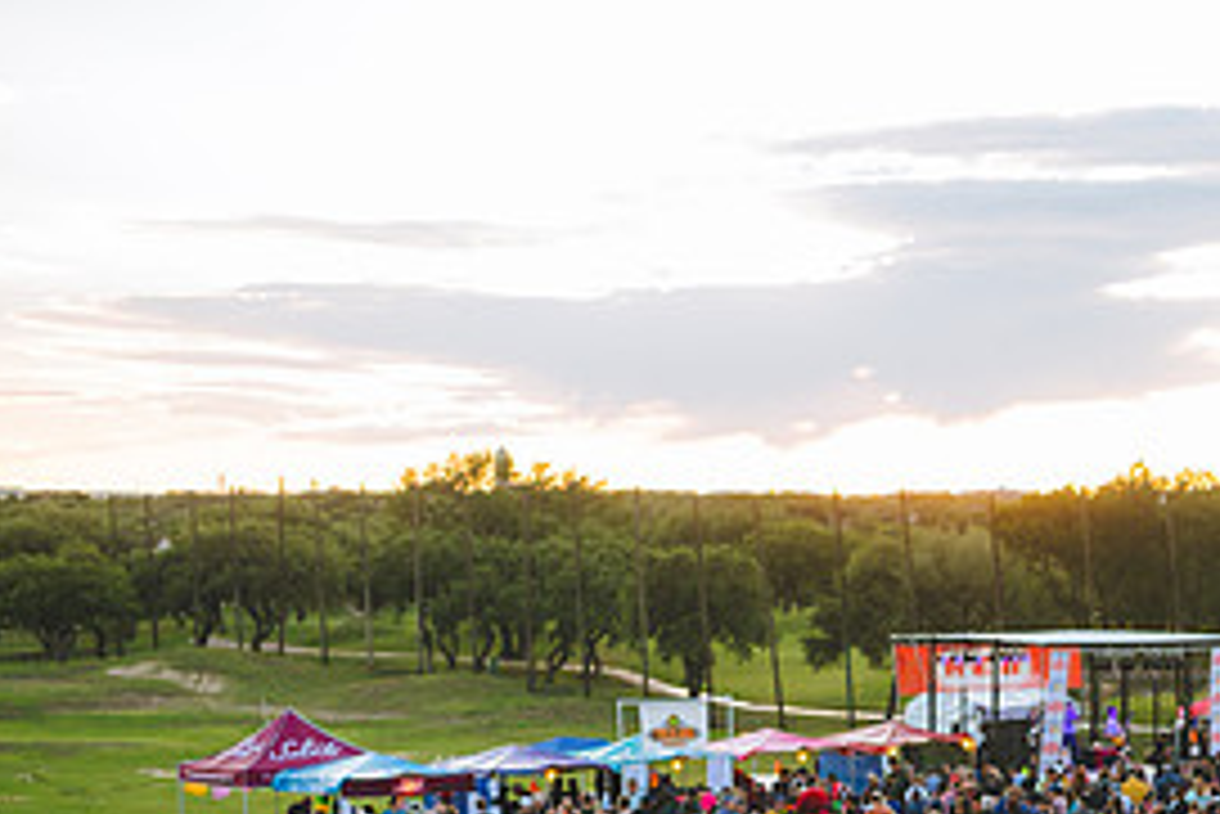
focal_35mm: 75
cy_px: 794
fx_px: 2543
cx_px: 1283
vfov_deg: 17.8
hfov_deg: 25.4
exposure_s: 1/160
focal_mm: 35
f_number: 3.5
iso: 140
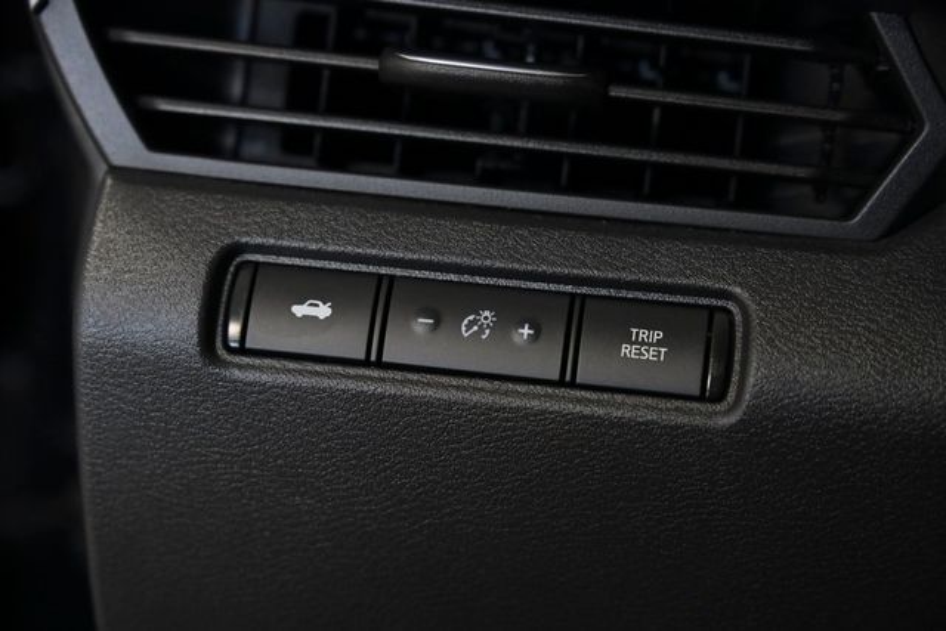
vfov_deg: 18.2
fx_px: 1971
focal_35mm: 75
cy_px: 316
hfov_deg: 27.0
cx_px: 473
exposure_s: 1/500
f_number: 4.5
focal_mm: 75
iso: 2500
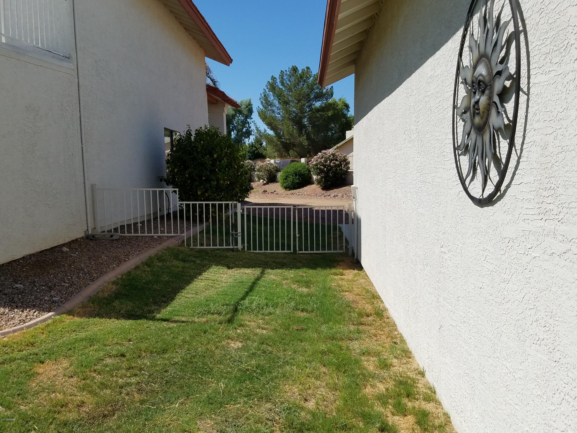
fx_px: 433
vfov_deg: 53.1
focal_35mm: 26
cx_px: 288
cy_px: 216
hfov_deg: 67.3
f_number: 1.7
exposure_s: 1/3744
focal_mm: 4.2
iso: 50
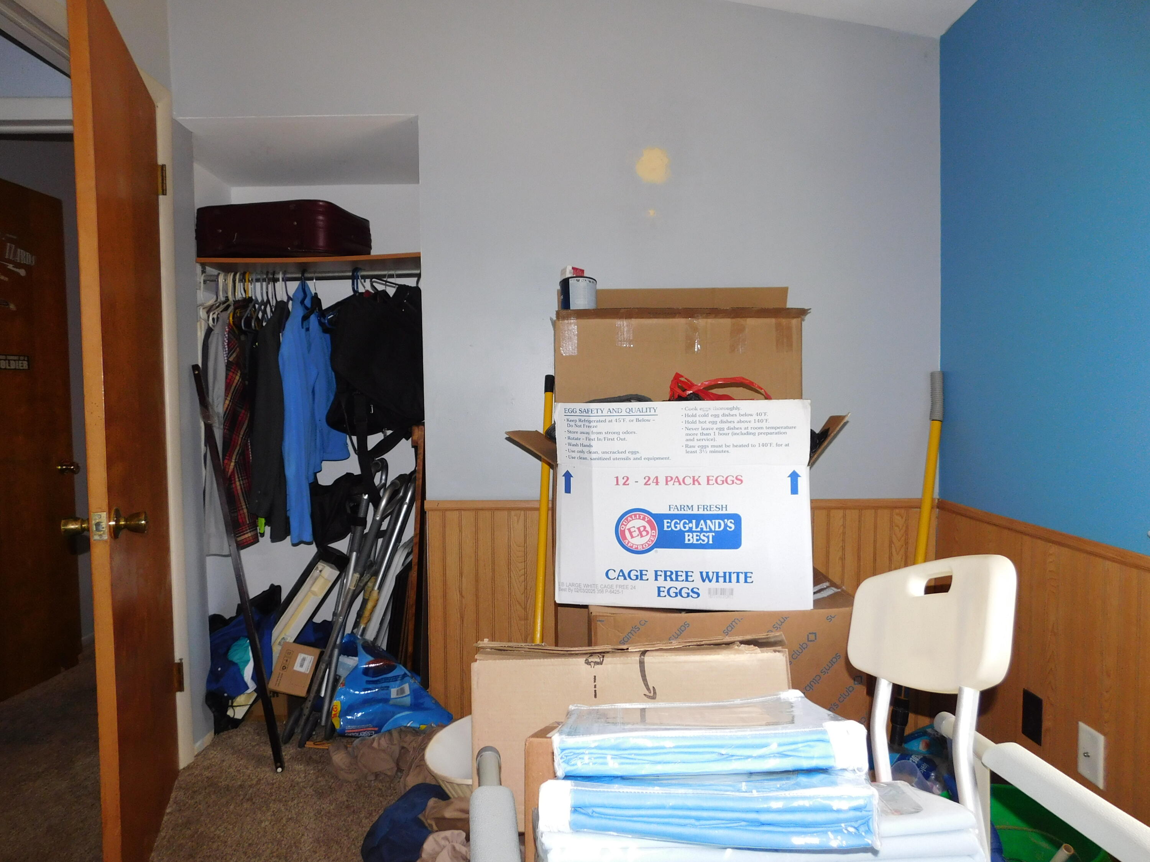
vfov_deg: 58.9
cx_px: 575
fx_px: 764
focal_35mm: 23
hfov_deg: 73.9
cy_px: 431
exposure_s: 1/30
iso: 200
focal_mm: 4
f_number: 3
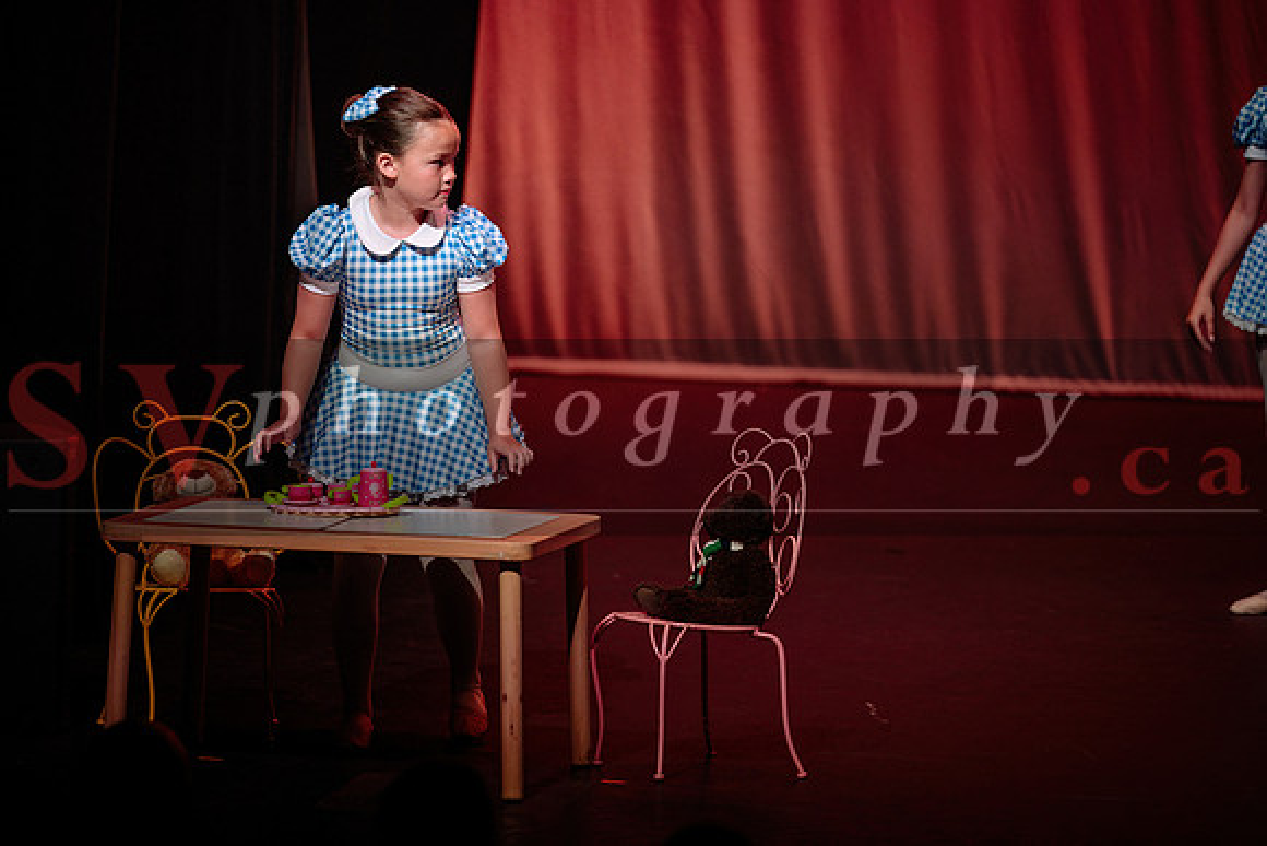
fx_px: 7901
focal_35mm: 224
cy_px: 371
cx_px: 556
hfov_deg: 9.2
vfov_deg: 6.1
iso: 1250
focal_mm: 200
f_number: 2.8
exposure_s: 1/500
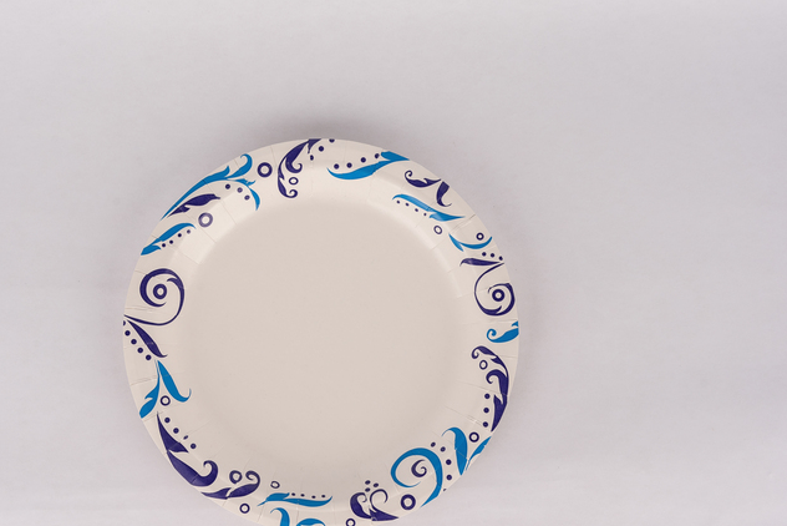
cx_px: 344
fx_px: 1121
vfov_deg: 26.4
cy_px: 284
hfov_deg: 38.6
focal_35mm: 51
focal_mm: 43.2
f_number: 10
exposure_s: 1/100
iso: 320
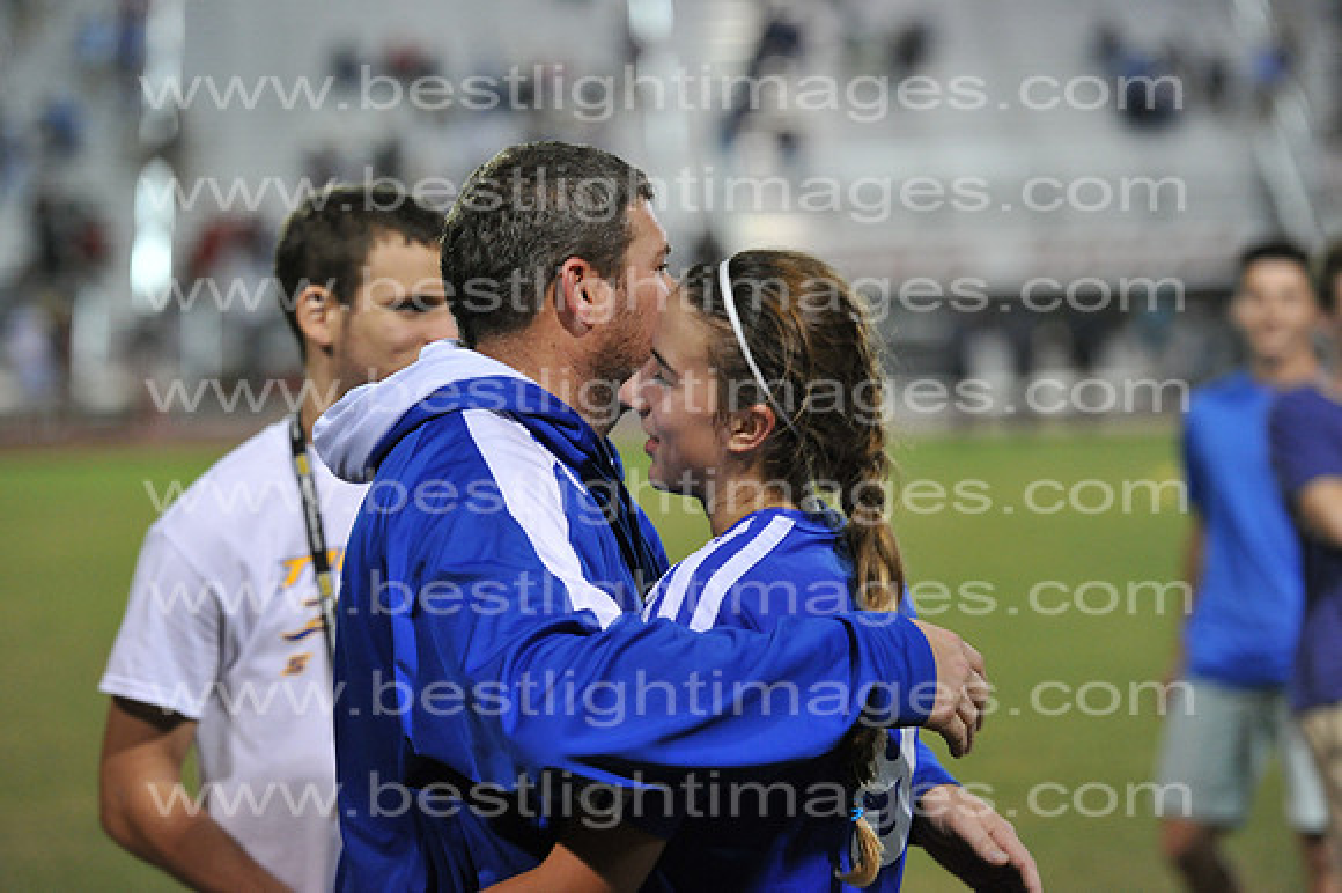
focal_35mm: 140
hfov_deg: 14.7
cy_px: 446
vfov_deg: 9.8
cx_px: 671
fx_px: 5216
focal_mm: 140
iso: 5000
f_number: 3.2
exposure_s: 1/320
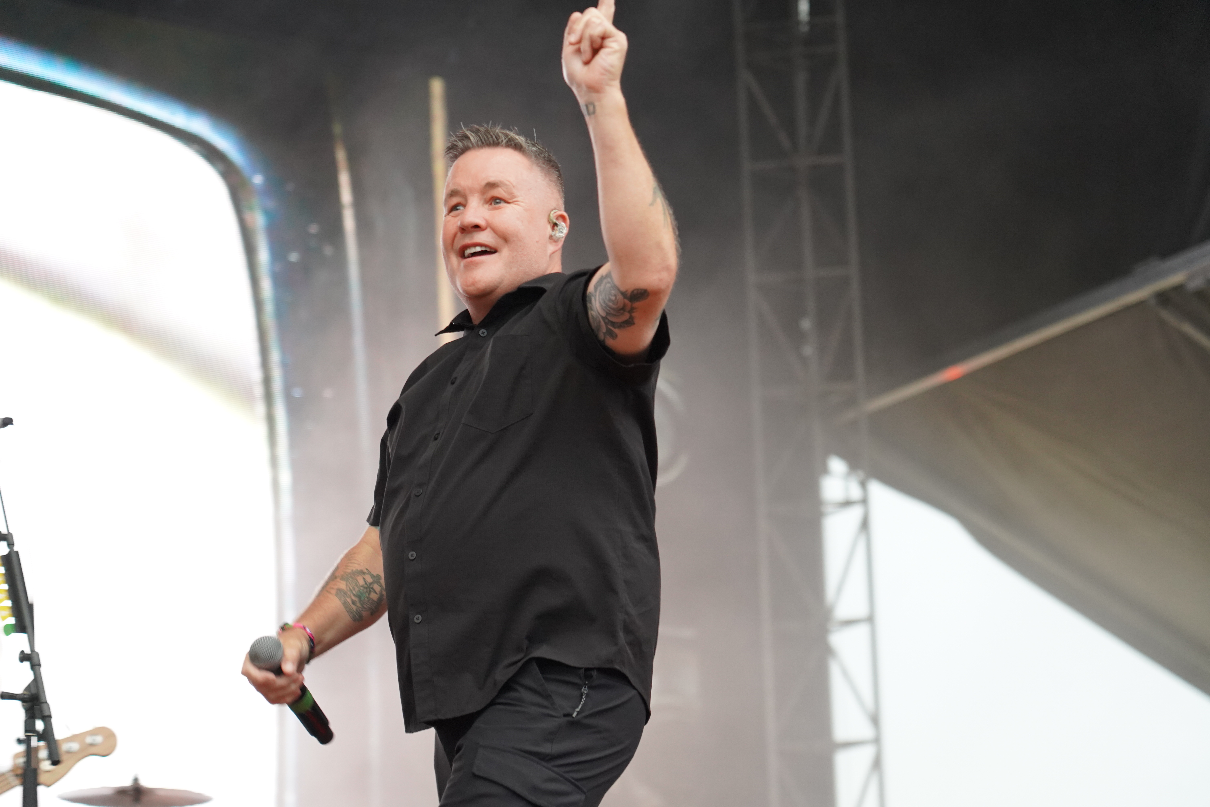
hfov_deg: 19.5
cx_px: 605
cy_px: 404
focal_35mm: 105
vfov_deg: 13.0
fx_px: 3529
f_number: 4
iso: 2500
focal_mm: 105
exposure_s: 1/160
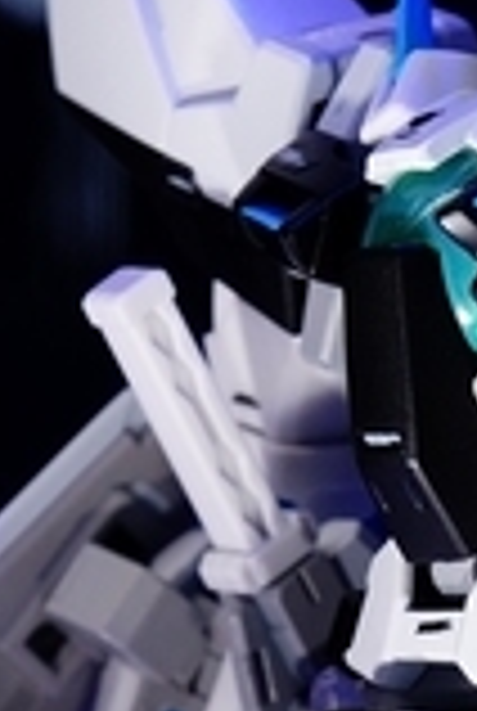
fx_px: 5995
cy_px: 1305
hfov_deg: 4.5
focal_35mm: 303
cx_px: 459
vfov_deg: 6.6
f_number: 9
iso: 500
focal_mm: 40
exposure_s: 1/40
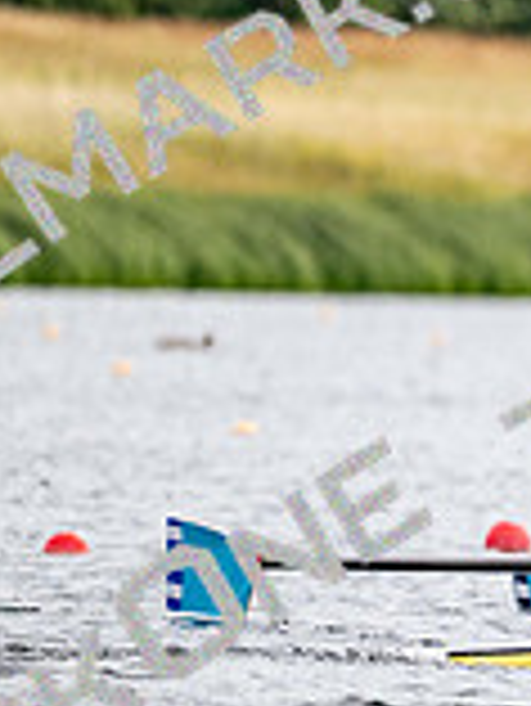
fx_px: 29024
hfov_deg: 1.0
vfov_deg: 1.4
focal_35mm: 1421
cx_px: 1184
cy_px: 389
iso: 320
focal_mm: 400
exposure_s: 1/2500
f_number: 4.5
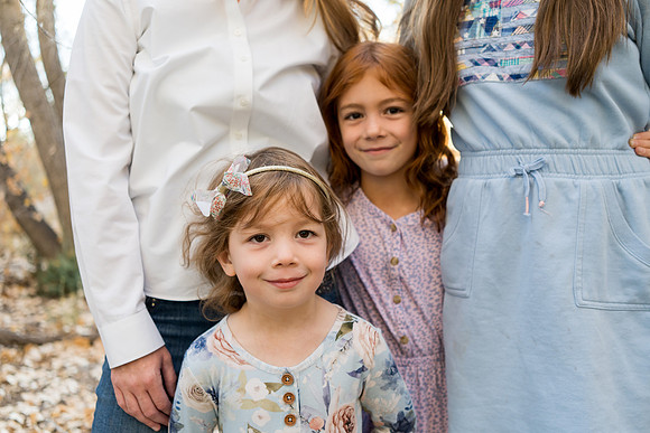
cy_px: 216
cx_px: 325
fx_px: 632
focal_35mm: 35
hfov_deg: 54.4
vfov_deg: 37.9
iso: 320
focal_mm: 35
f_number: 2.8
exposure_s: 1/125
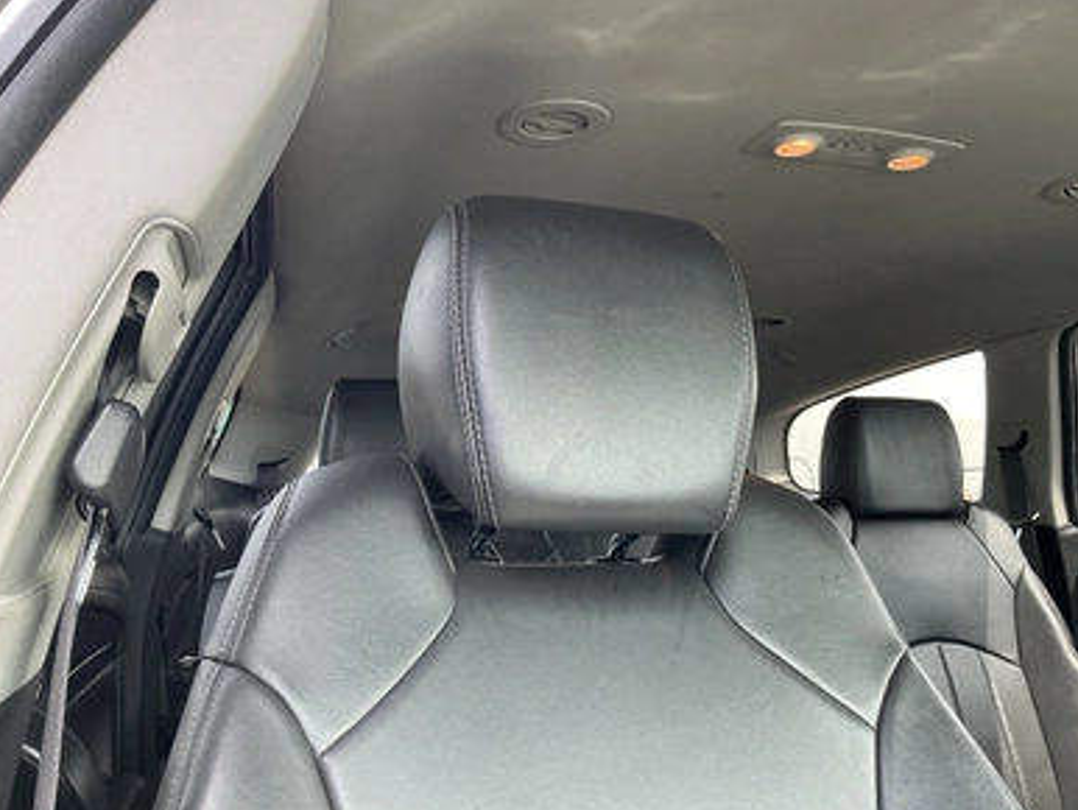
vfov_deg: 48.3
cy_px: 413
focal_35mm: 29
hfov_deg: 61.6
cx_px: 528
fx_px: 904
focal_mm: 3
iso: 64
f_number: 1.8
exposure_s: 1/122
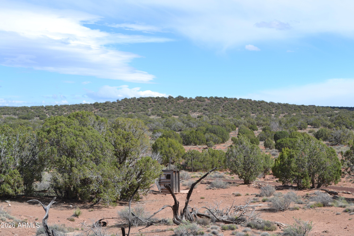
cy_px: 118
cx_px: 177
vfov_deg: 21.6
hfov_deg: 31.9
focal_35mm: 63
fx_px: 619
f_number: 8
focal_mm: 42
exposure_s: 1/250
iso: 100
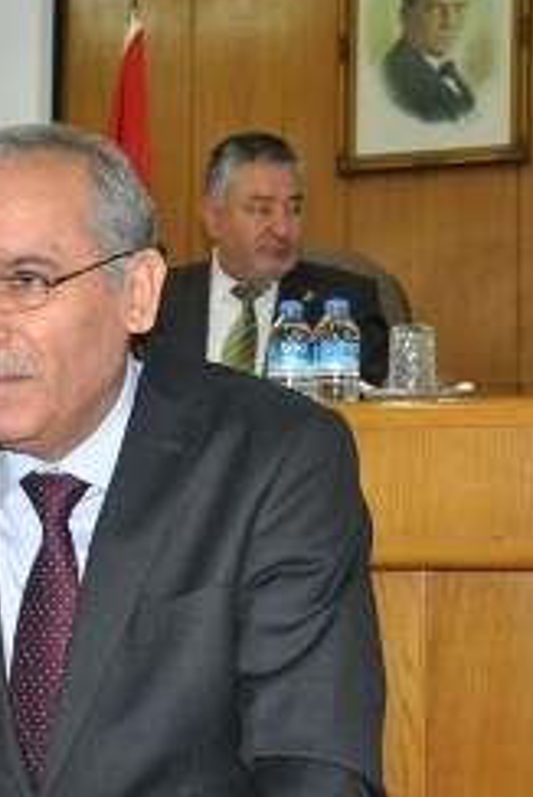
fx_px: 1707
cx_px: 72
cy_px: 446
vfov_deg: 26.3
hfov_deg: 17.5
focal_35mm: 77
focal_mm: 28
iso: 1000
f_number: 4.2
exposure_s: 1/60
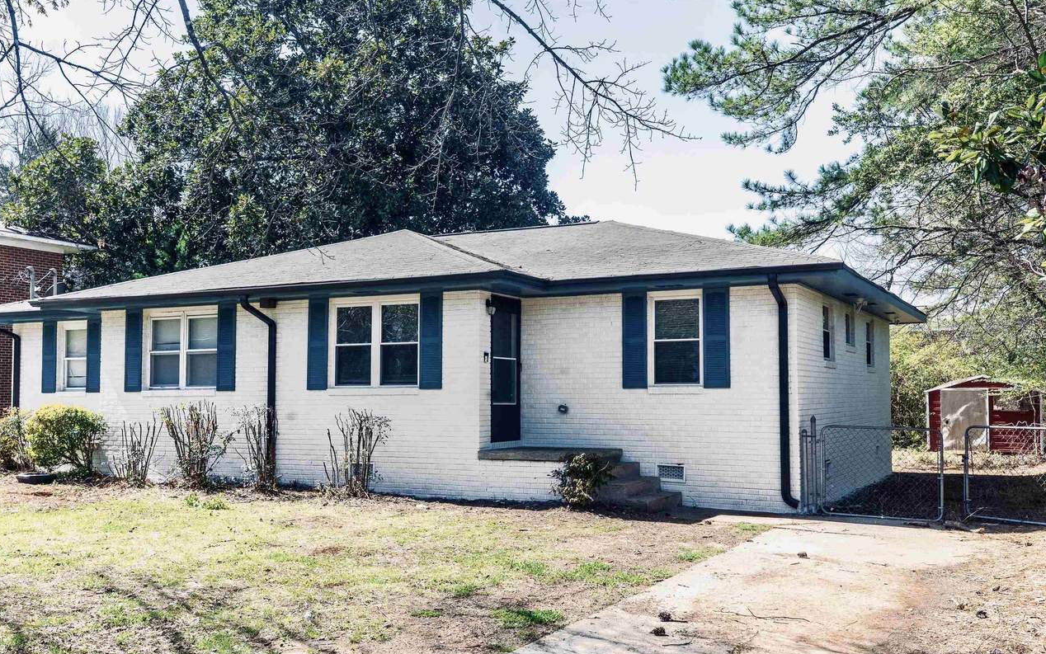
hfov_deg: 54.0
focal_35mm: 36
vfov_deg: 35.3
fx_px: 1026
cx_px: 520
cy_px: 350
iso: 800
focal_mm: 35
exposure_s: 1/800
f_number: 10
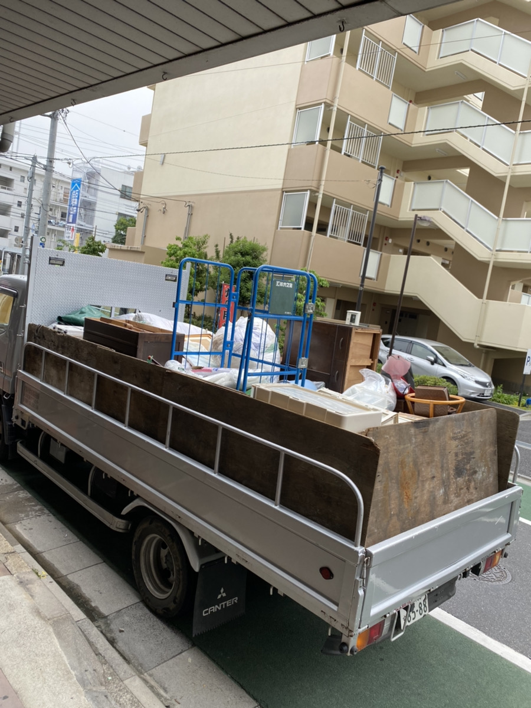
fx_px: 532
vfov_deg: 67.3
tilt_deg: -3.9
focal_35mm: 26
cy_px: 354
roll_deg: -9.4
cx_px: 266
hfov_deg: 53.1
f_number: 1.8
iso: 32
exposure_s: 1/990
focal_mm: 4.25
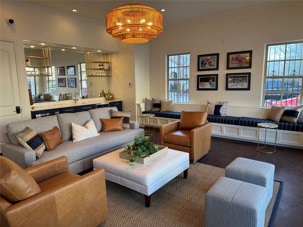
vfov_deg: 56.8
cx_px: 152
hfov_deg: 71.6
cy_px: 114
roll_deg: +0.9
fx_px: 210
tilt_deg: -9.7
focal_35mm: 24
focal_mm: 6.76
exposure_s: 1/120
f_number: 1.78
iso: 125
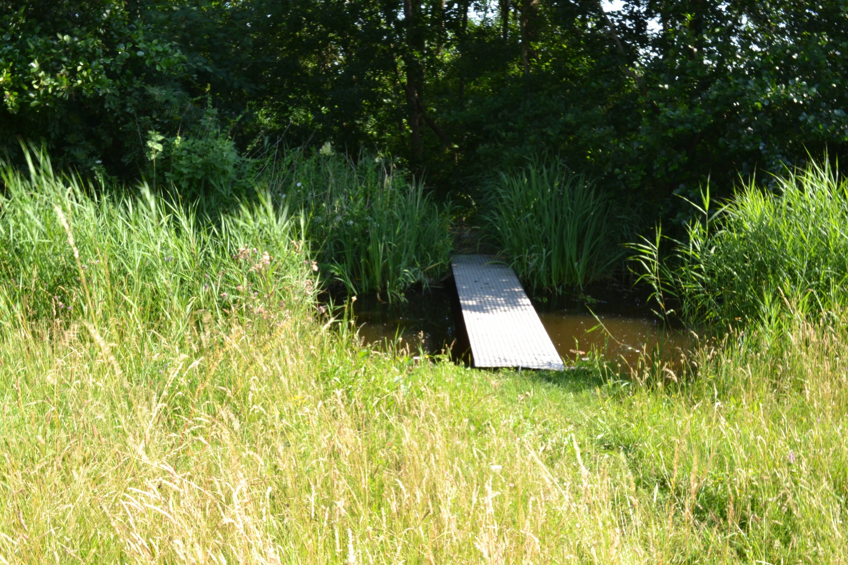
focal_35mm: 39
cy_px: 282
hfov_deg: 49.6
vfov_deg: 34.2
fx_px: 919
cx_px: 424
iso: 100
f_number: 13
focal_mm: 26
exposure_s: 1/15
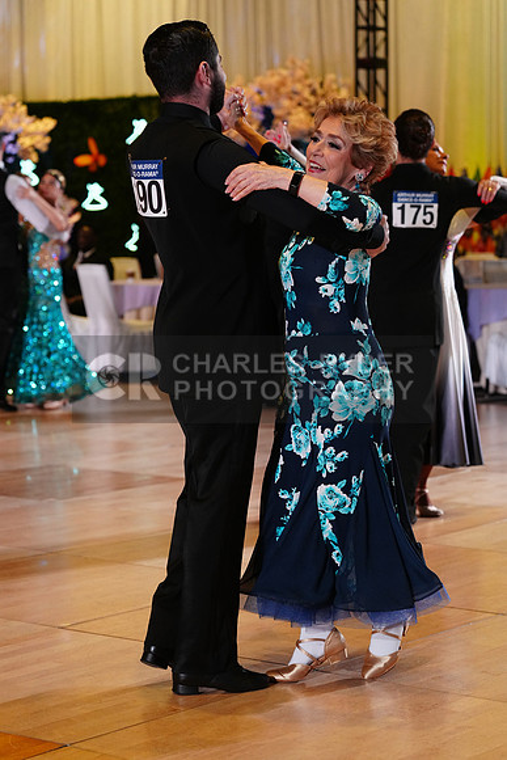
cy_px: 380
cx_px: 254
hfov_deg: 15.9
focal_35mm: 86
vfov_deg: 23.6
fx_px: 1816
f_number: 4
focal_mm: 86
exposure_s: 1/400
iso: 2500
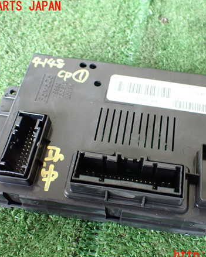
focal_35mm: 40
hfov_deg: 37.1
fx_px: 305
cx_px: 130
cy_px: 131
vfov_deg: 45.8
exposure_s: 1/125
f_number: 2.3
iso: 800
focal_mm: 5.4
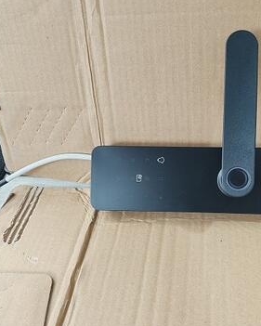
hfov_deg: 40.3
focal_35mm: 36
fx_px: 347
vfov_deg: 50.3
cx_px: 187
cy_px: 163
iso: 250
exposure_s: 1/100
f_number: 1.9
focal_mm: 5.52
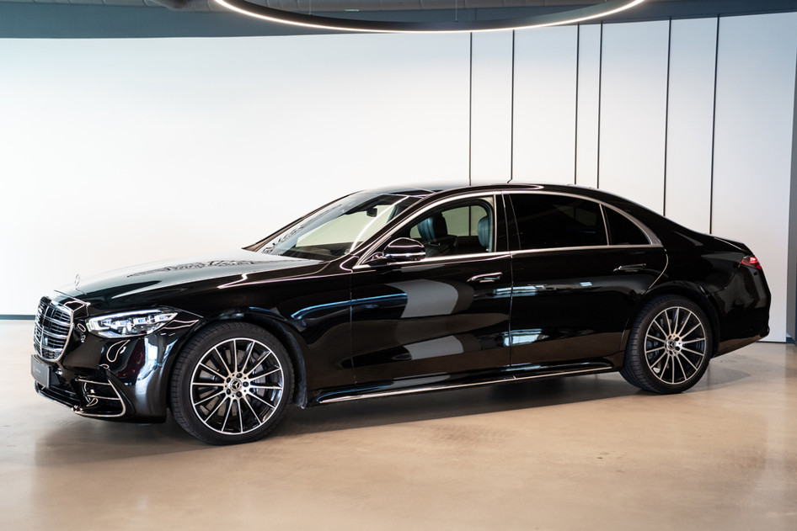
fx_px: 1041
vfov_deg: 28.7
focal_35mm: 47
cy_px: 266
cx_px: 398
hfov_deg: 41.9
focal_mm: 47
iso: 1250
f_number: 2.8
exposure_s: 1/100
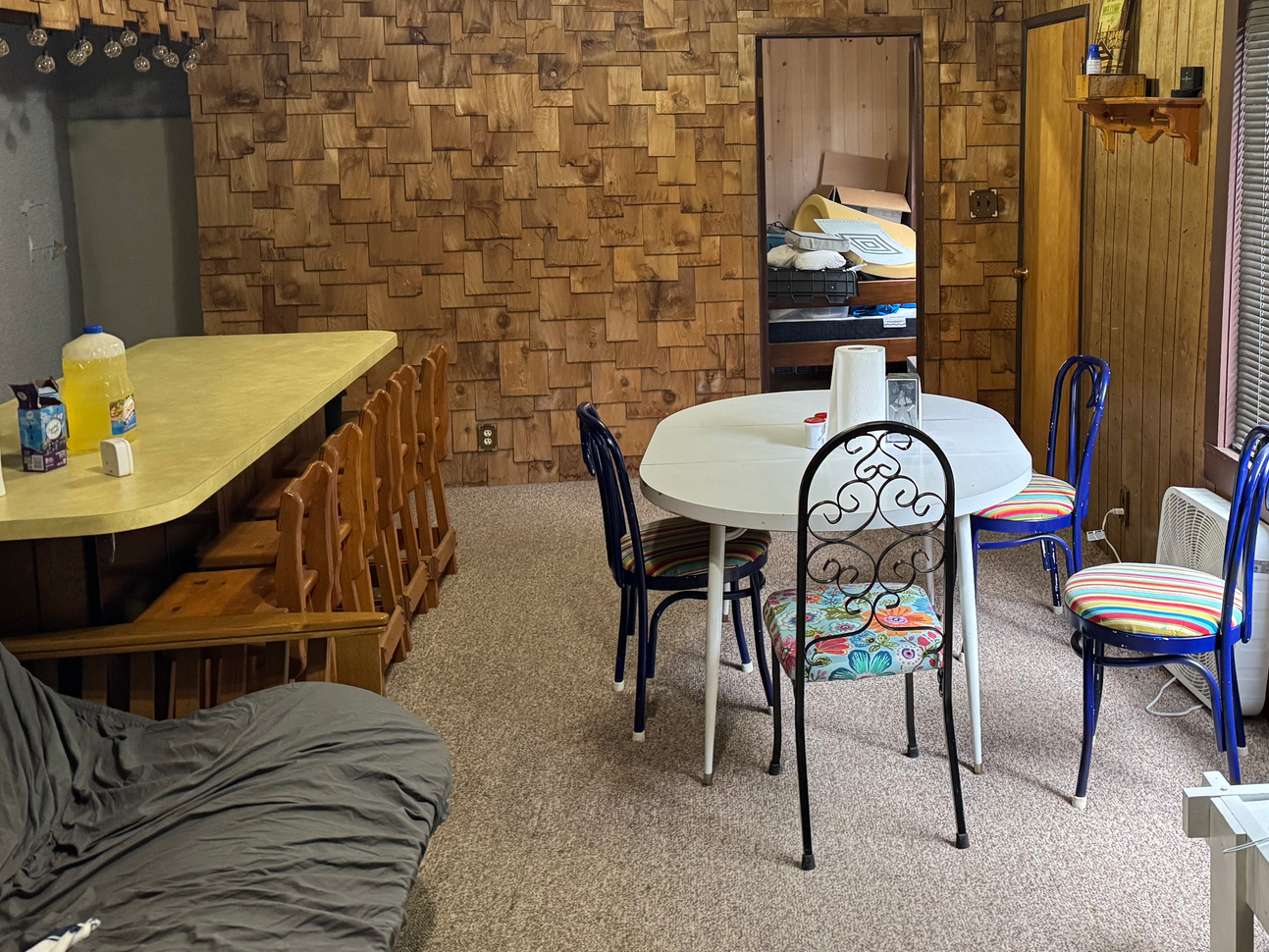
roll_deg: +0.2
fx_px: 1393
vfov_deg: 37.0
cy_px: 264
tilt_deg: -5.1
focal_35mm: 38
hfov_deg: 48.1
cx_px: 850
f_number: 1.78
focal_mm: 6.76
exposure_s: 1/60
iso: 500
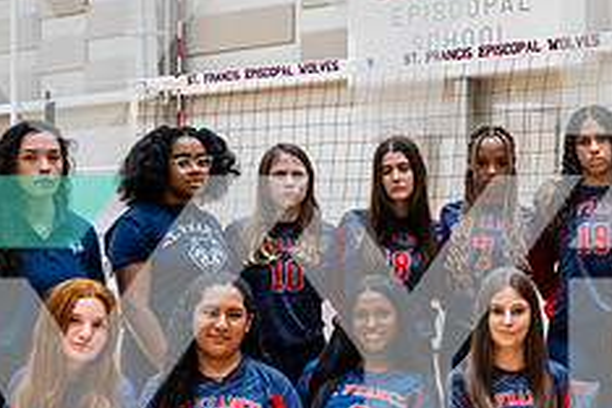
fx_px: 1462
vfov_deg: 15.8
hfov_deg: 23.2
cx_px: 518
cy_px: 315
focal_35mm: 86
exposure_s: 1/160
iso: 5000
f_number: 7.1
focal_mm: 34.7
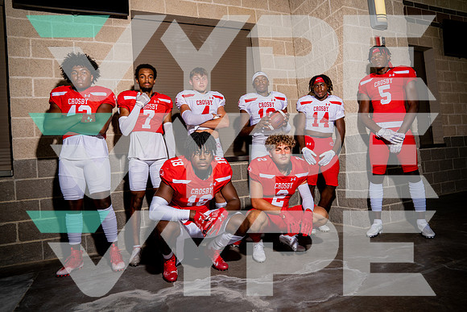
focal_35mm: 24
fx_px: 311
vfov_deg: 53.2
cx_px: 234
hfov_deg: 73.7
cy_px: 156
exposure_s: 1/250
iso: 100
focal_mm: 24
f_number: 8
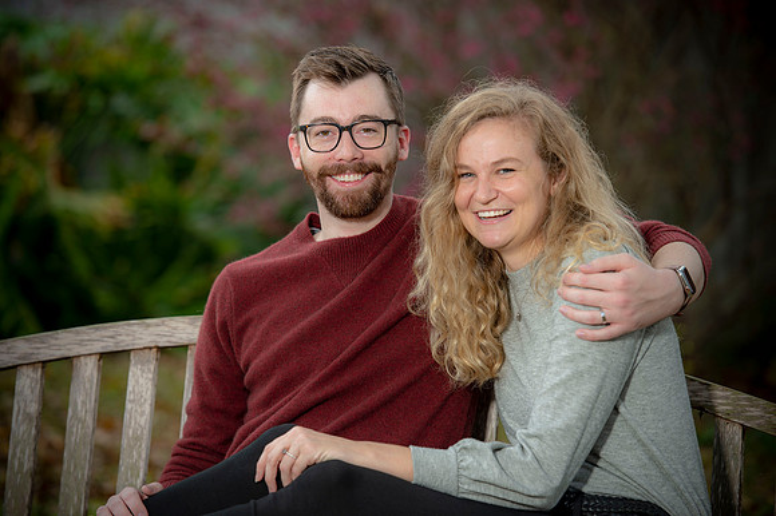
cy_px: 258
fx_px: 3447
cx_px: 388
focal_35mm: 160
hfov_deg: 12.8
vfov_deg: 8.6
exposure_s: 1/200
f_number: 3.5
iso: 160
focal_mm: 160
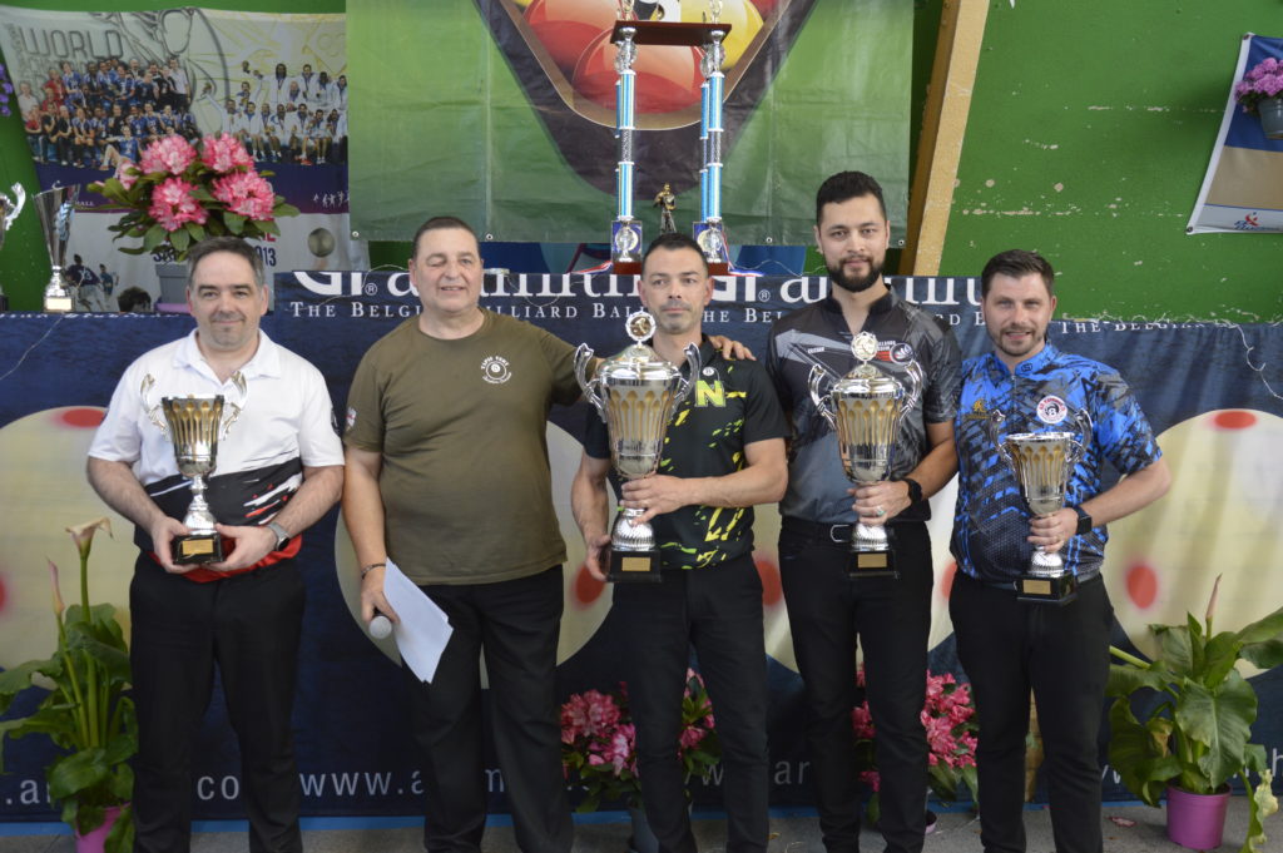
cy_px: 426
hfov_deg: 53.2
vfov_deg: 36.8
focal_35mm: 36
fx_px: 1282
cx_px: 642
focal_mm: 24
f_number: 3.8
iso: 400
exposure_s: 1/60
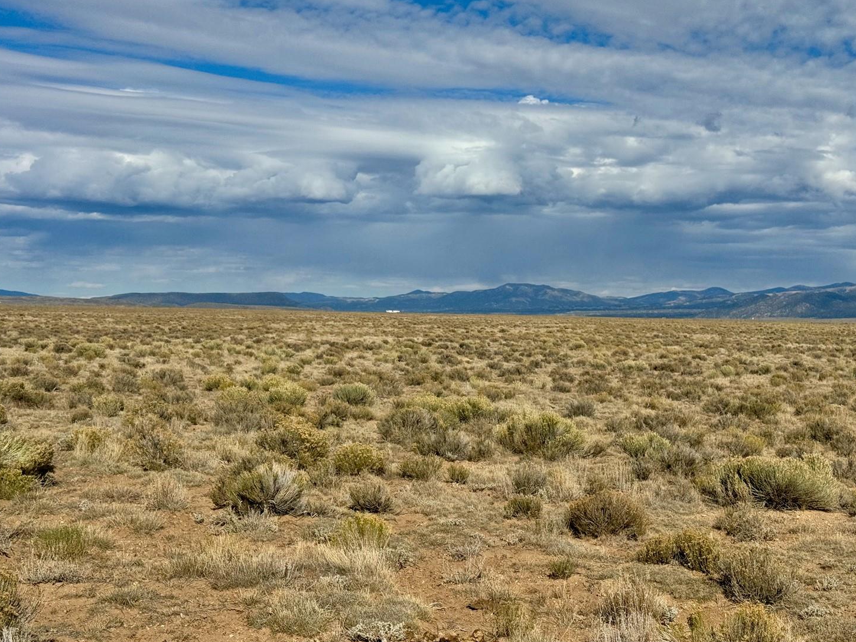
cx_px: 465
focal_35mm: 53
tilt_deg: -0.7
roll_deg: -2.3
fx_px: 1311
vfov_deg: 27.5
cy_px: 315
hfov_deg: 36.1
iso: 64
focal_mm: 6.76
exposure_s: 1/10526
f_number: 1.78
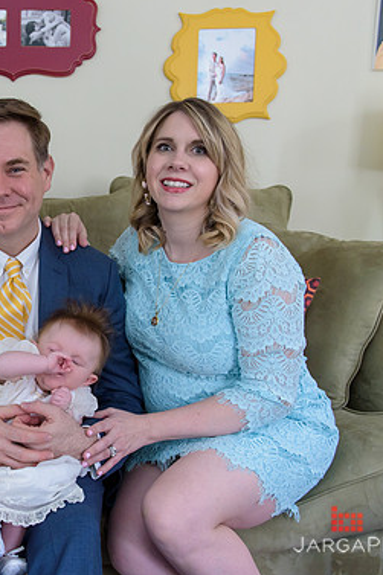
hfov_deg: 30.9
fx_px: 639
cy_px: 291
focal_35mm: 40
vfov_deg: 48.5
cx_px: -3
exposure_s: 1/125
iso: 1600
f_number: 3.2
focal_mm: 26
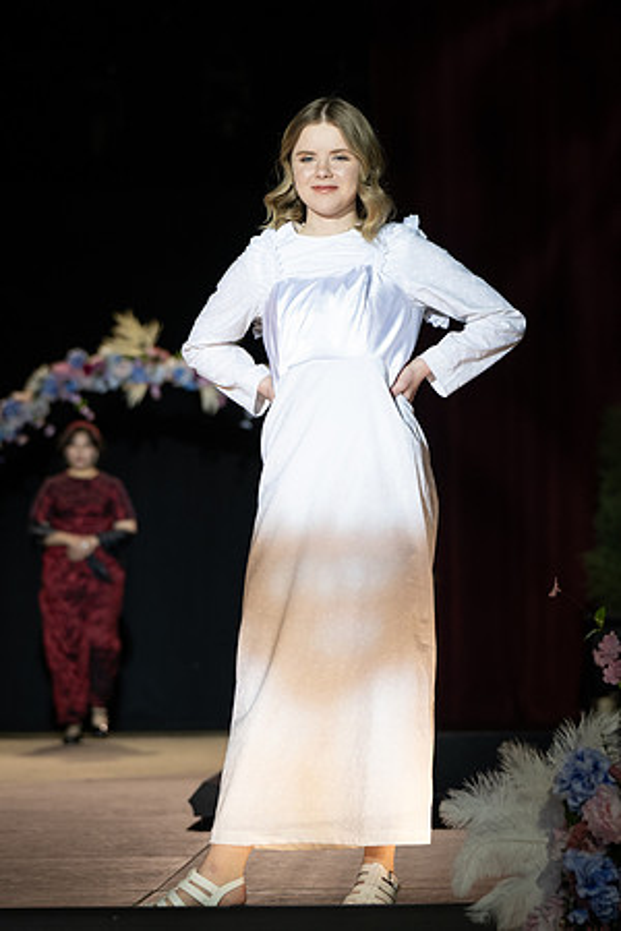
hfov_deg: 9.6
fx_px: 3699
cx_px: 349
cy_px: 449
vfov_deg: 14.4
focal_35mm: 143
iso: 800
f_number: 3.5
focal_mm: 92
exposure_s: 1/640
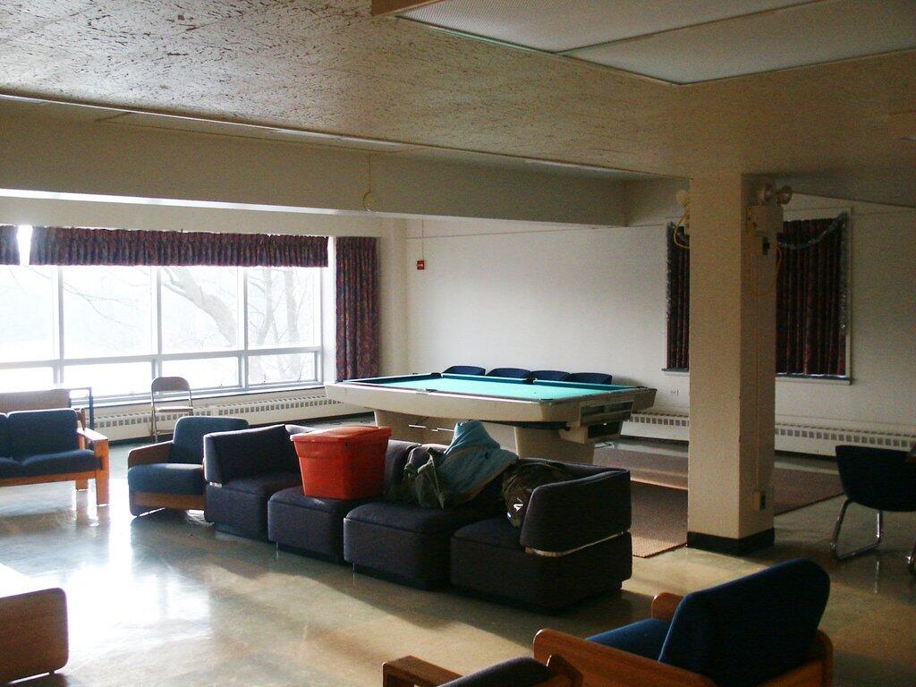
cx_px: 458
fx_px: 1058
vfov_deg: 36.0
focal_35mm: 40
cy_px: 344
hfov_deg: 46.8
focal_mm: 8.38
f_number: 3
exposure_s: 1/45
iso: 200
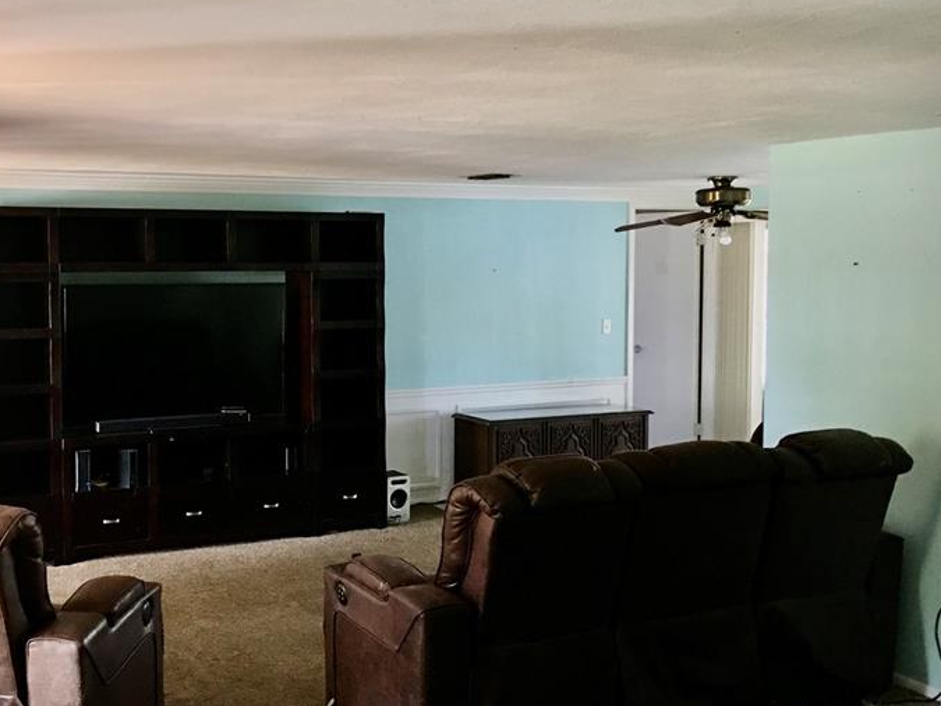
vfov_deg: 32.9
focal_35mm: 44
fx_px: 1196
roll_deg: +0.0
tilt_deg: -2.8
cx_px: 344
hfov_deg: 42.6
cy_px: 343
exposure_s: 1/15
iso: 80
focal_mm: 4.15
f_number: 2.2
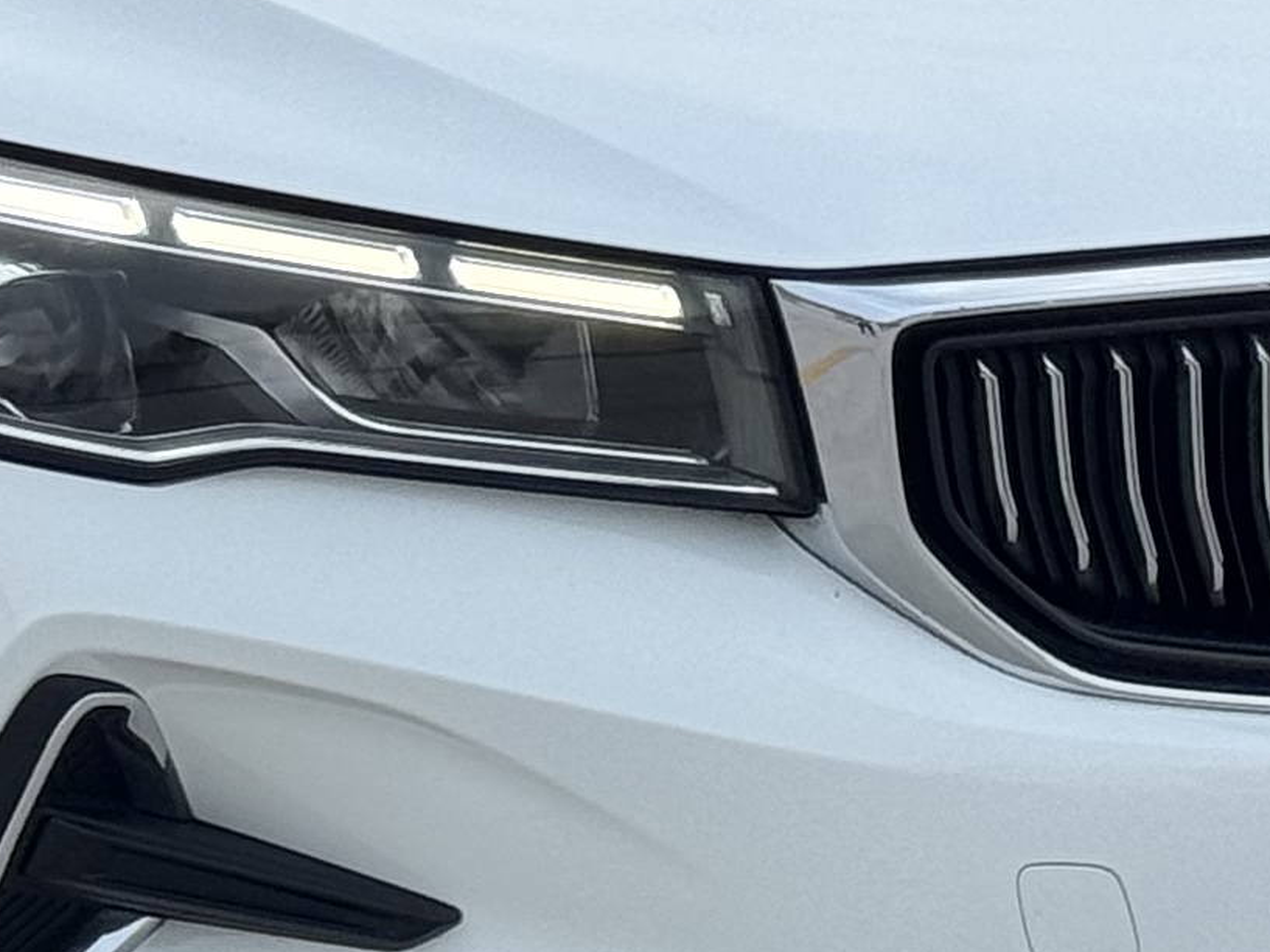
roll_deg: -0.9
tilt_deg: -3.8
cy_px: -61
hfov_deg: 8.3
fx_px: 8691
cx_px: -224
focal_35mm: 237
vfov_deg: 6.2
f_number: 1.78
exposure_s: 1/1458
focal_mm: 6.76
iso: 64
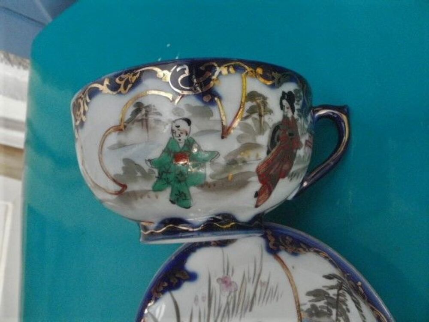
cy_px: 161
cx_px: 214
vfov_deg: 39.7
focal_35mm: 36
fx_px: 446
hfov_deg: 51.4
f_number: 5.6
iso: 800
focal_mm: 6.3
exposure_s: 1/640
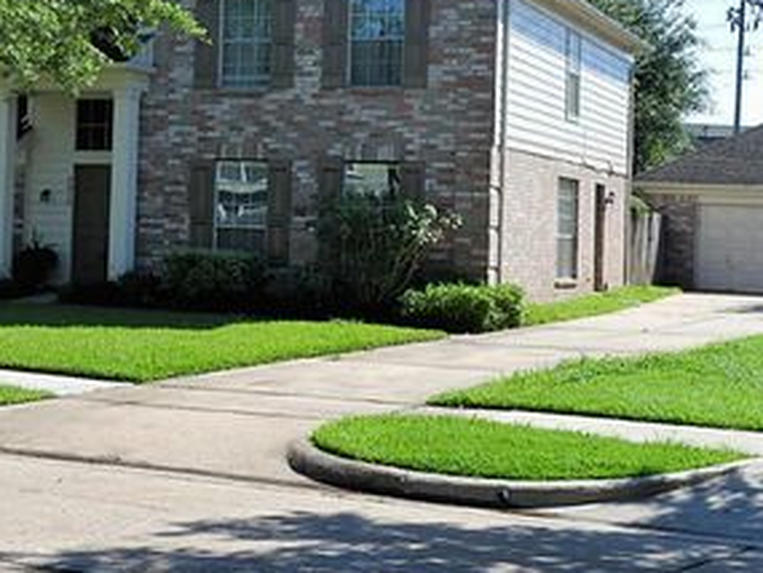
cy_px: 162
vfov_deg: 18.6
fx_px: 1742
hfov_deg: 24.6
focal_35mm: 79
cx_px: 238
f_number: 4
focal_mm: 8.1
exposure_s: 1/640
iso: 100
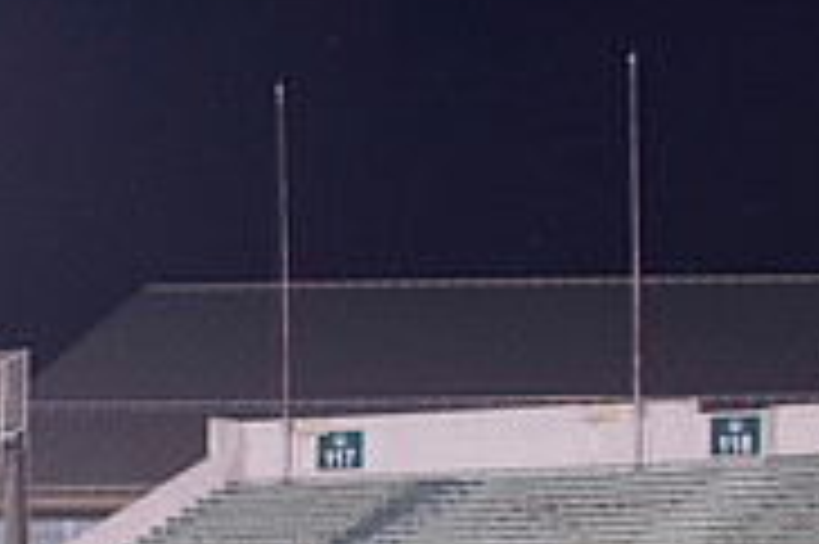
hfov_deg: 9.2
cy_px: 834
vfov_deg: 6.1
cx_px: -76
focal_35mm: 223
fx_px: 5069
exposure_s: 1/320
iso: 1000
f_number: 2.8
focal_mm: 70
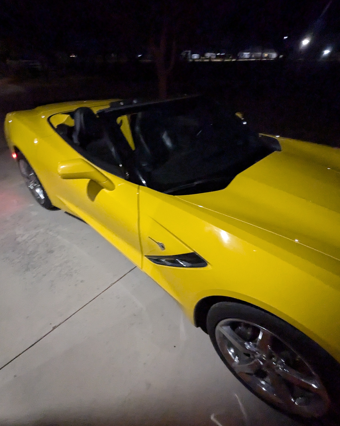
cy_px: 222
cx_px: 170
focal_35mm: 17
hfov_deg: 77.0
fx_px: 214
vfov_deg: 89.6
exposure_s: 1/24
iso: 2144
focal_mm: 2.22
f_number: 2.2
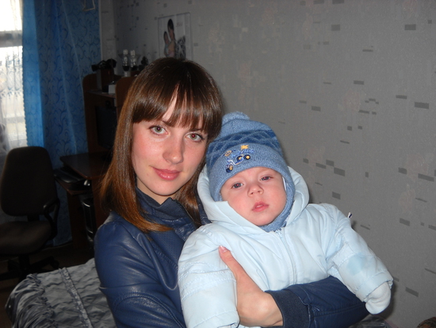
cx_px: 218
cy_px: 164
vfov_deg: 35.2
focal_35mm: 41
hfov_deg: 45.8
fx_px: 517
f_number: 3.1
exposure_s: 1/30
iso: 64
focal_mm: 6.72
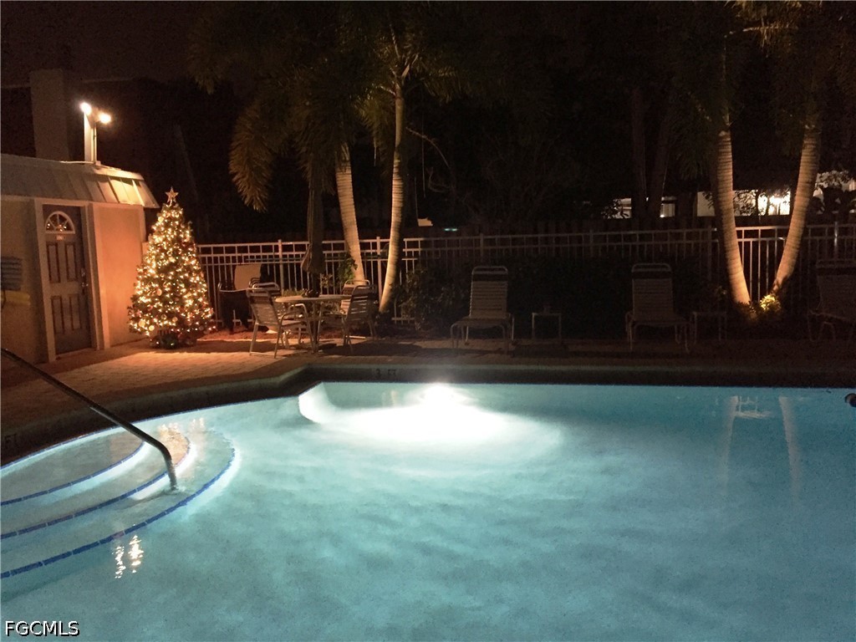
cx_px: 428
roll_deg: +1.0
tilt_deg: -6.8
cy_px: 321
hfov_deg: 61.7
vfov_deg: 48.2
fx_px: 717
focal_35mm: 29
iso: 320
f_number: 2.2
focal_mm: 4.15
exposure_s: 1/15
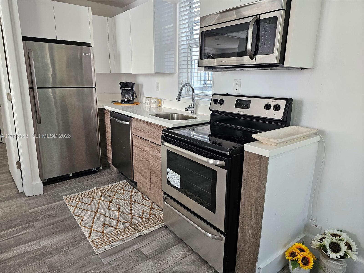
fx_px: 242
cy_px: 136
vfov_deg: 58.9
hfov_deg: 73.9
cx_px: 182
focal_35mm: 23
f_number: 1.7
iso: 250
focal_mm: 6.3
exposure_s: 1/180
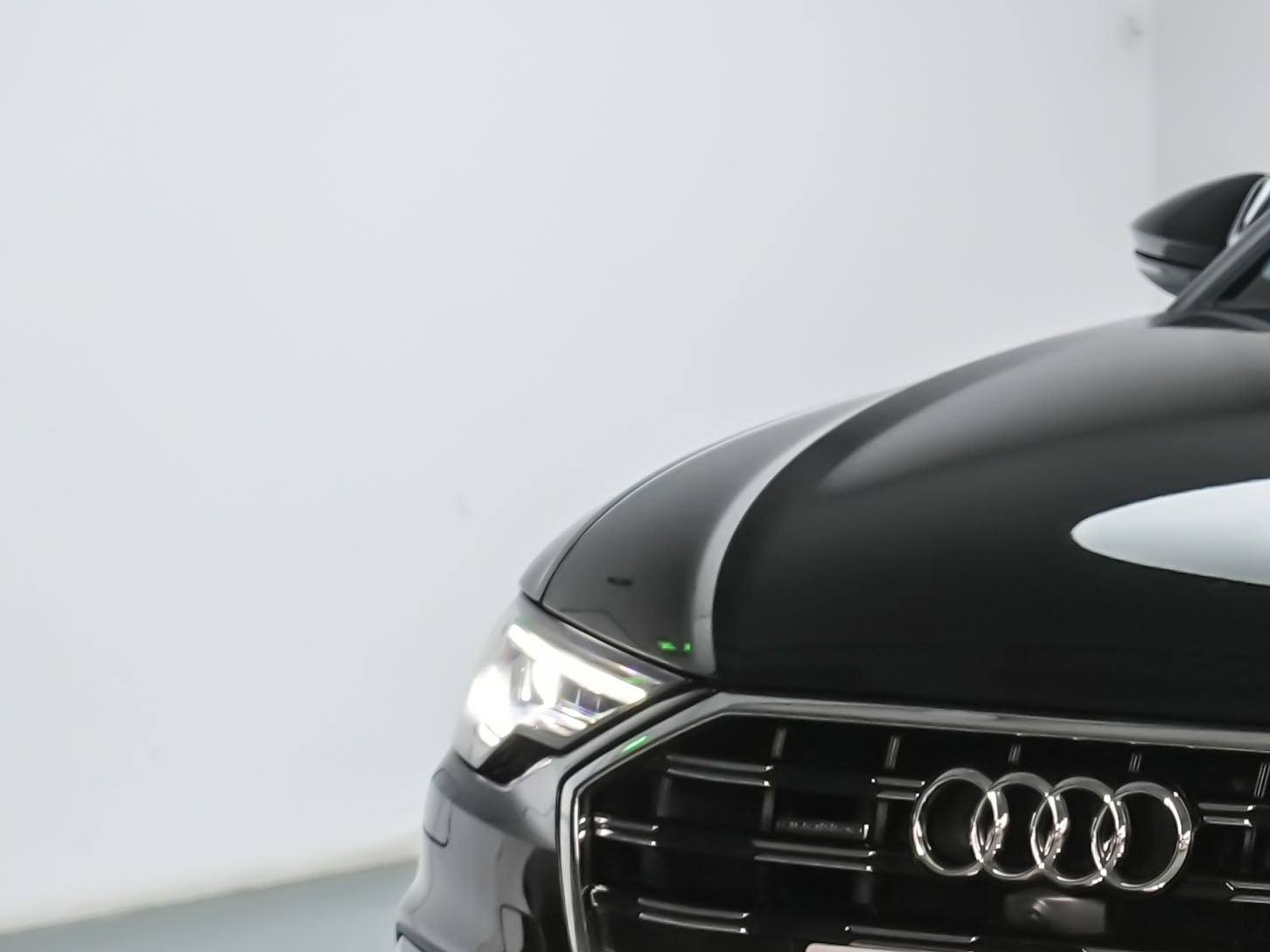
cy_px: 753
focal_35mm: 196
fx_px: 7191
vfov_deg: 7.6
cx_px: 1835
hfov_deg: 9.8
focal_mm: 70
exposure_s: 1/125
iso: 3200
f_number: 4
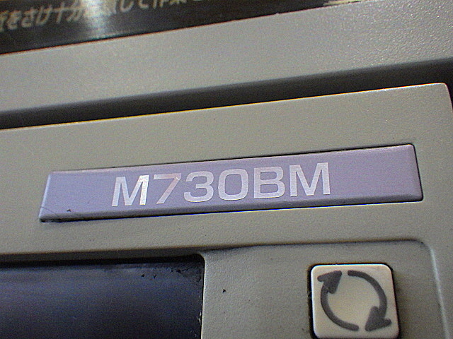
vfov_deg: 41.8
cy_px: 170
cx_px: 226
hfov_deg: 54.0
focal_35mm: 34
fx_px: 445
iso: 500
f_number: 3.8
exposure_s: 1/50
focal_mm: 6.1
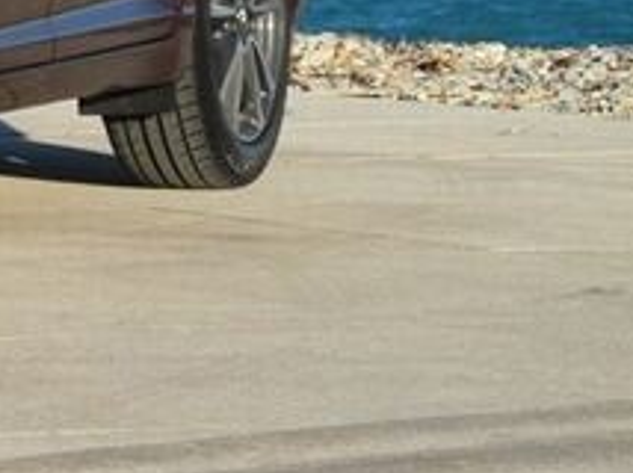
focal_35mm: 318
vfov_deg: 4.6
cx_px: -529
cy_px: -278
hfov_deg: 6.1
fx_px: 5809
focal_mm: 18.1
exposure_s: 1/839
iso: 100
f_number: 4
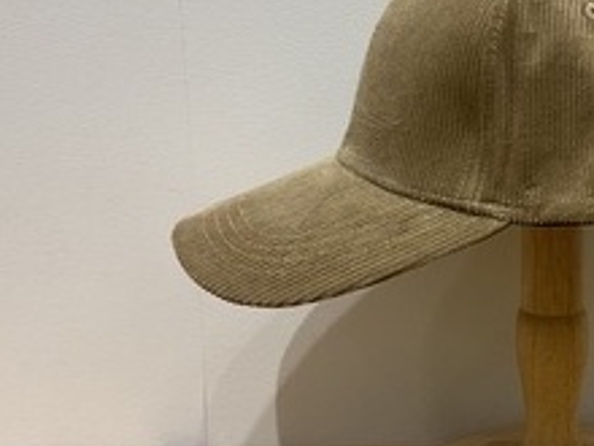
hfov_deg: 28.2
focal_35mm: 66
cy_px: 245
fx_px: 1133
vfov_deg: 22.2
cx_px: 540
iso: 50
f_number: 1.8
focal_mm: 3
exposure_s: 1/120
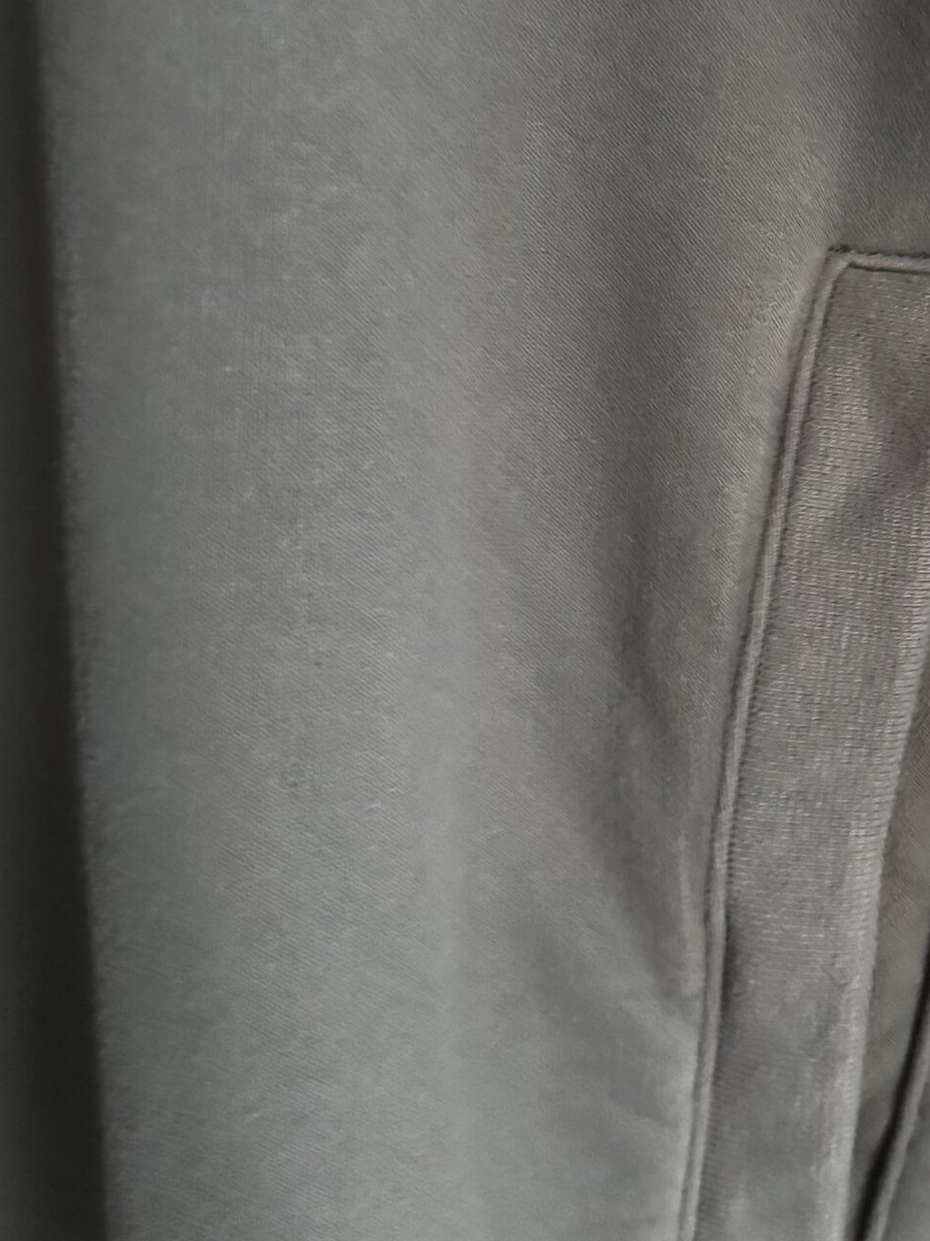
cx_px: 910
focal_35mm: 48
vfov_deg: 39.5
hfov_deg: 28.6
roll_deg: -0.8
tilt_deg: -15.8
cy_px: 504
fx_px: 1719
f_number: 1.78
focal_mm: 6.76
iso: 1000
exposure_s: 1/31
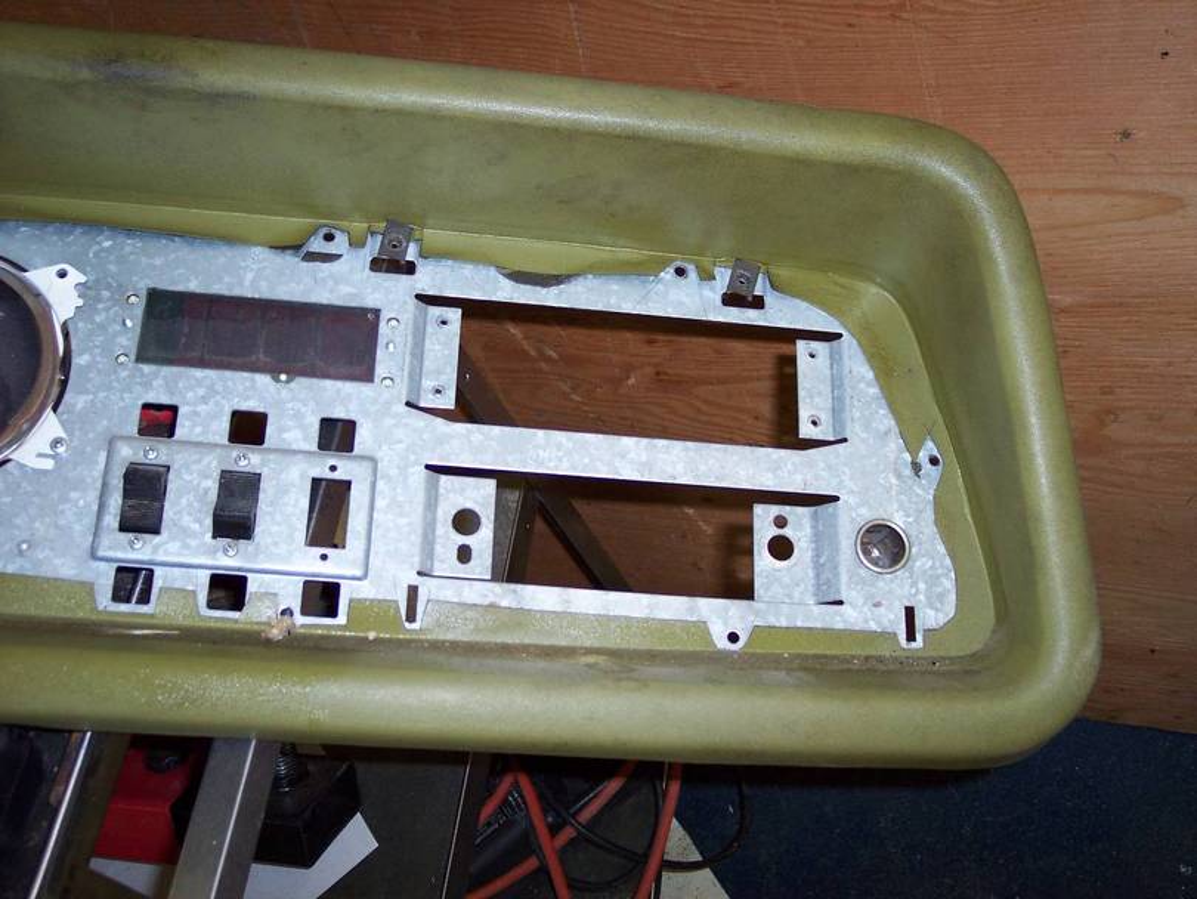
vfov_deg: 37.7
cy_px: 450
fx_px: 1314
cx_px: 598
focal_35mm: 38
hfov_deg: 49.0
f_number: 2.8
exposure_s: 1/30
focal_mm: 8
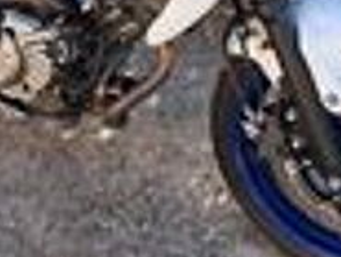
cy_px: -48
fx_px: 690
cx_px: 103
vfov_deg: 19.8
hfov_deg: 27.5
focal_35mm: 70
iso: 50
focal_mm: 4
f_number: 1.8
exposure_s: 1/136
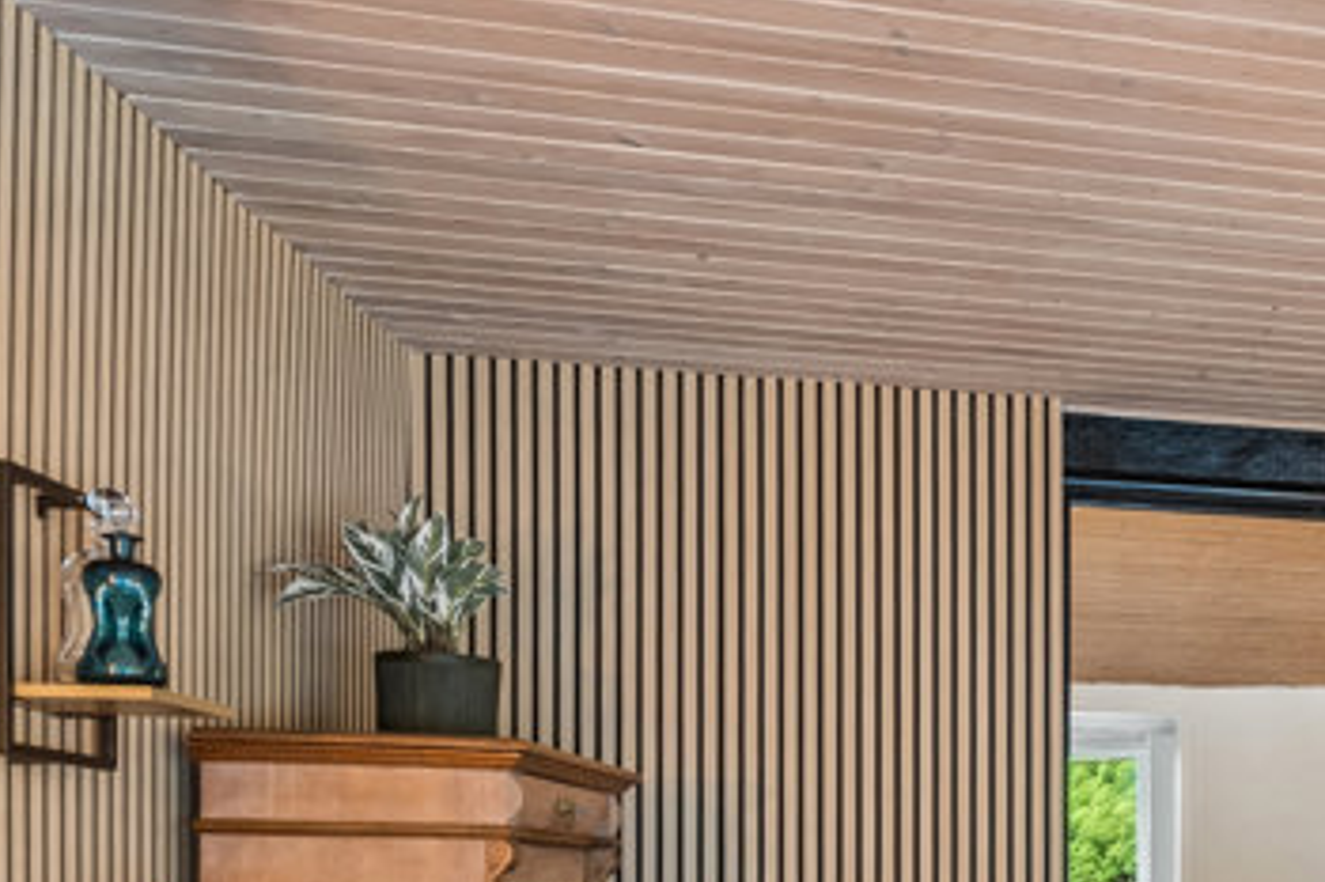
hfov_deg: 35.3
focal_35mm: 48
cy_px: 884
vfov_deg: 26.5
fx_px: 1766
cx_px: 1454
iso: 200
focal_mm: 14
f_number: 8
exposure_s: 2
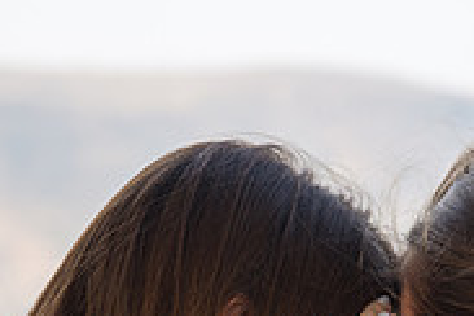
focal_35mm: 197
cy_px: 462
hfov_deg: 10.4
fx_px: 2594
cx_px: 420
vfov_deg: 6.9
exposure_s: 1/200
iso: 100
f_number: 2.8
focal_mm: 62
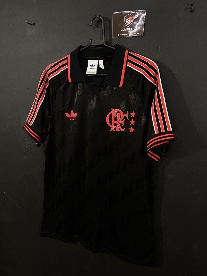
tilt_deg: -8.7
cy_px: 138
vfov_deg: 67.3
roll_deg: -2.2
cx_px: 104
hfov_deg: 53.1
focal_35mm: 26
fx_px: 207
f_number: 1.8
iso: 400
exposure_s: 1/60
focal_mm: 4.25
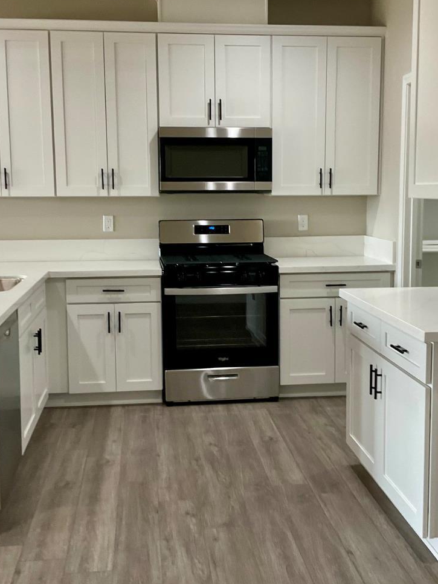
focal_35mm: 45
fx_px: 759
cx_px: 234
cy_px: 273
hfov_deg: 32.2
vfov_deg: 42.1
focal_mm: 3
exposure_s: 1/60
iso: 80
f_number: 1.8
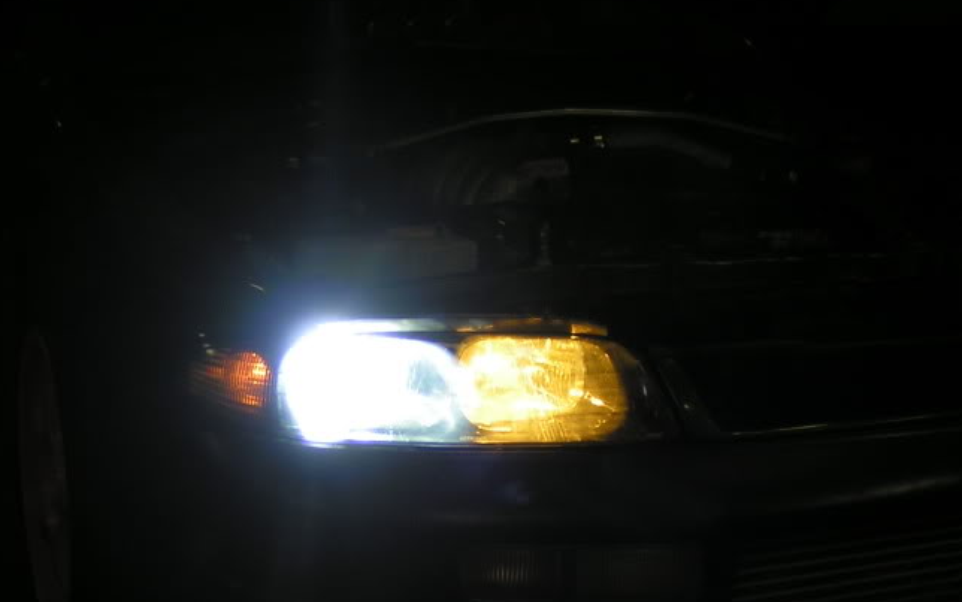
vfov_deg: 20.2
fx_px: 1679
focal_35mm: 64
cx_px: 445
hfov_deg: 32.0
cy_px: 420
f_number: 2.8
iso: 50
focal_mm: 5.8
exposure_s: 1/100
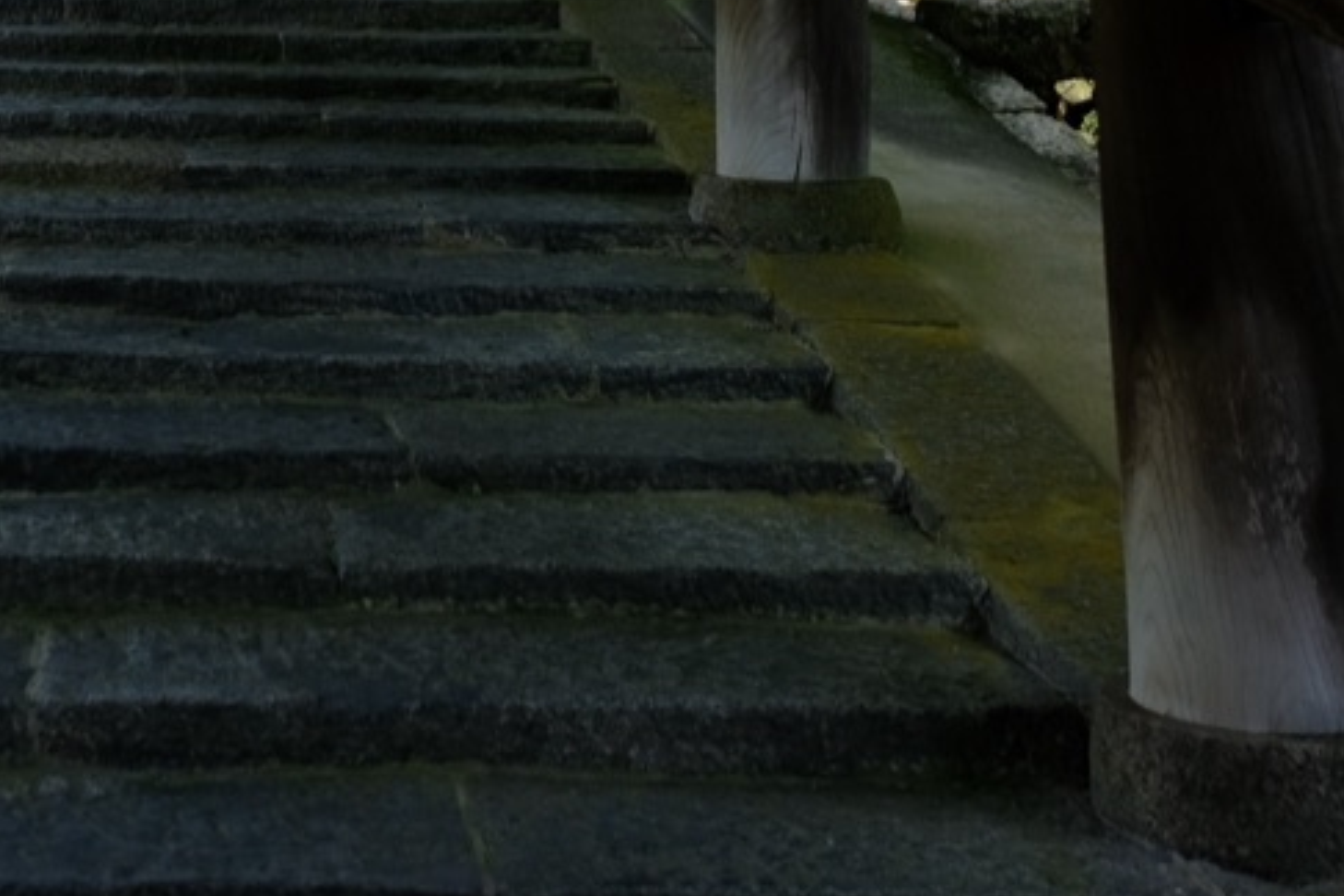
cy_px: -473
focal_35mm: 79
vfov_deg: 15.8
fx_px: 2949
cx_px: 83
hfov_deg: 24.8
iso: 200
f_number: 2.8
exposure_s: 1/640
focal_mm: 16
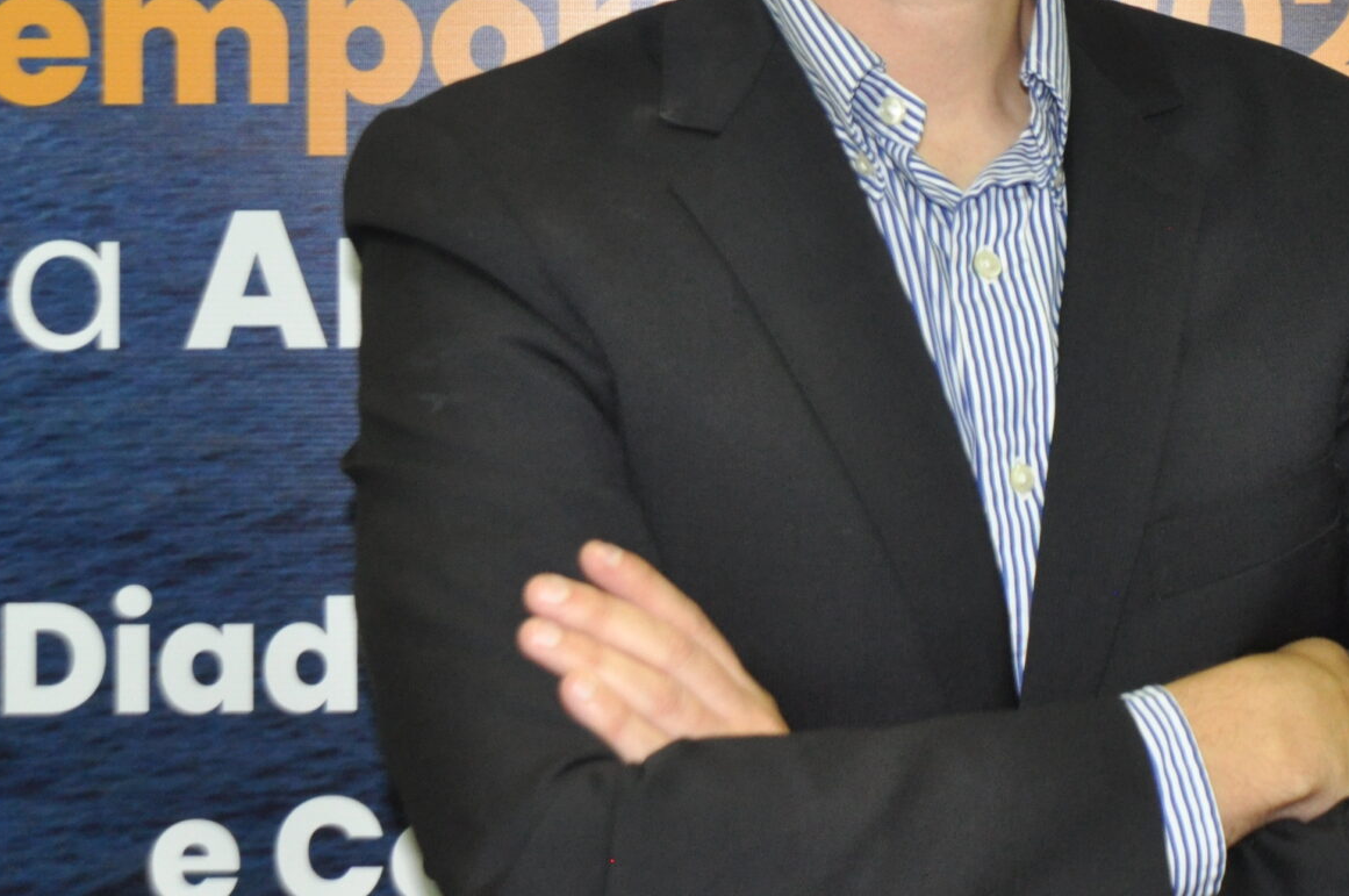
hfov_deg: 23.5
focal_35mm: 86
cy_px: 136
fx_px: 3219
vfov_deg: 15.7
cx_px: 919
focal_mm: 26
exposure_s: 1/60
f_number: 4
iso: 800
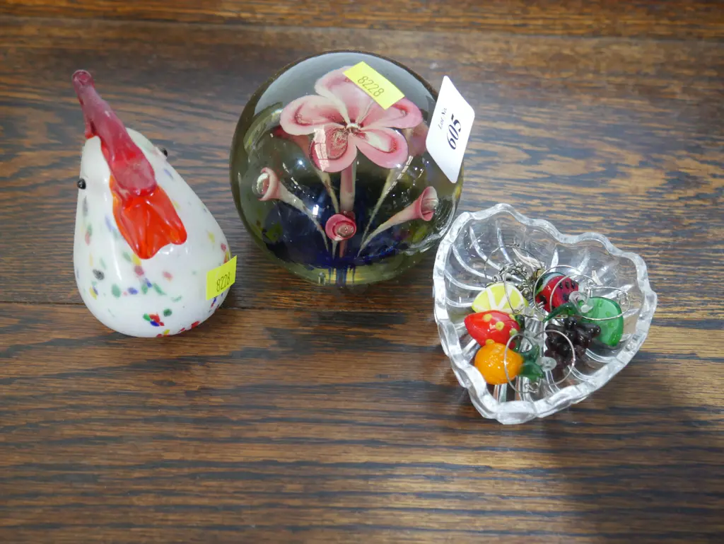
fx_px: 628
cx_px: 362
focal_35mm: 30
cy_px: 272
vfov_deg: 46.8
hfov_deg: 59.9
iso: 1000
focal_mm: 15
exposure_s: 1/60
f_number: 3.6
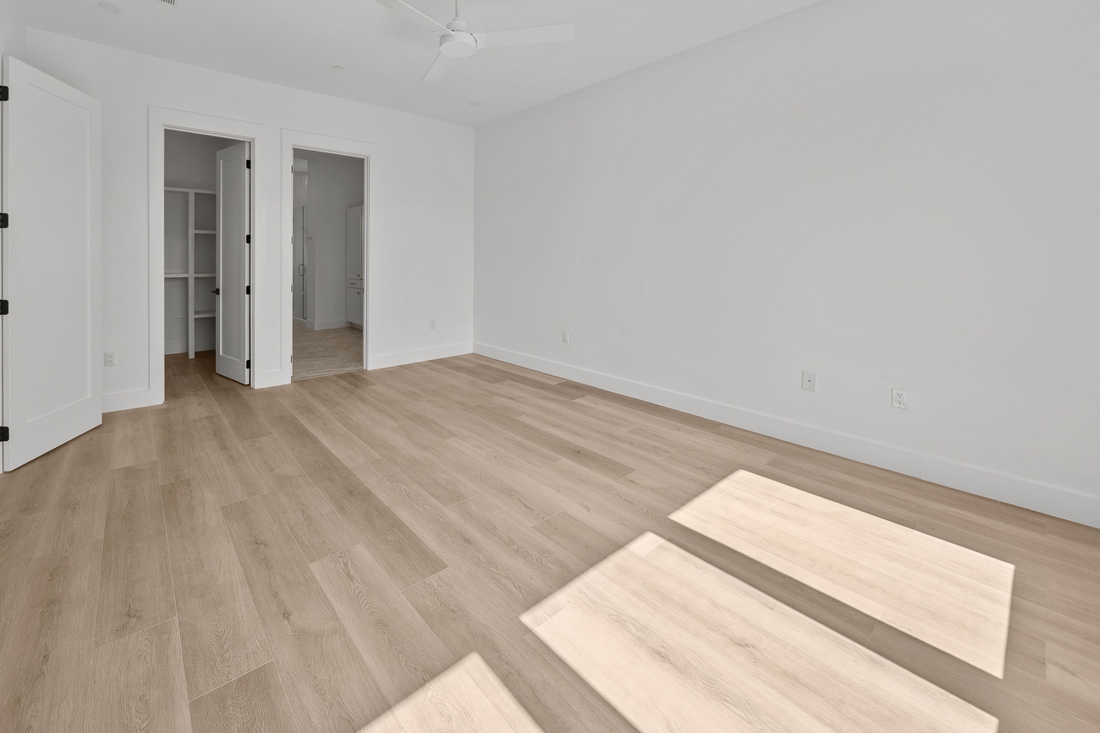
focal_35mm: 13
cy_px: 348
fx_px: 397
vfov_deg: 85.4
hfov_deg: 108.2
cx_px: 515
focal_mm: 12
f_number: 7.1
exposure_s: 1/15
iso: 80
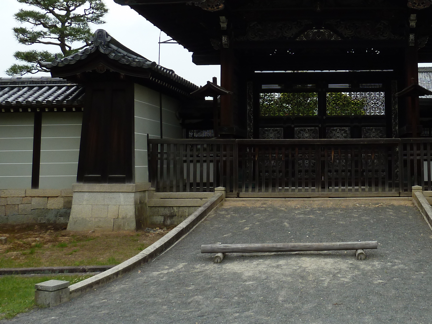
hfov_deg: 36.5
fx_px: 636
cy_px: 106
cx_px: 329
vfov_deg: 28.4
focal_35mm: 51
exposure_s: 1/200
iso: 80
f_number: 4
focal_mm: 4.7
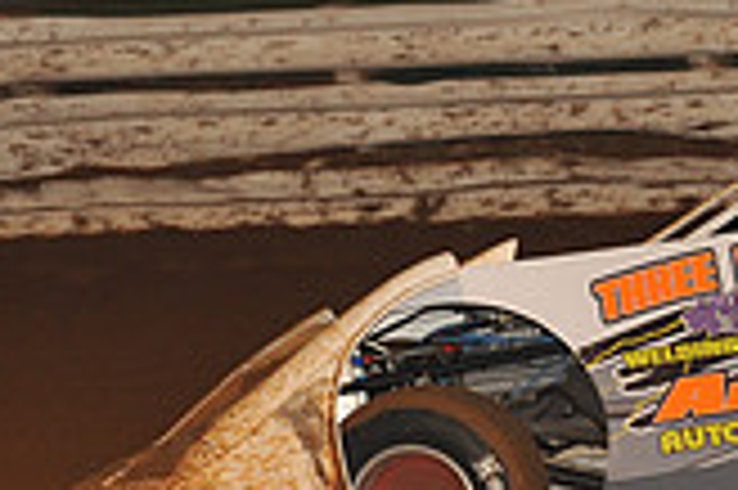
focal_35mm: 371
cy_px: 247
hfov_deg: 5.5
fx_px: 7598
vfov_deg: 3.7
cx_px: 882
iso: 1250
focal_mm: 105
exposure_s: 1/320
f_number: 6.3
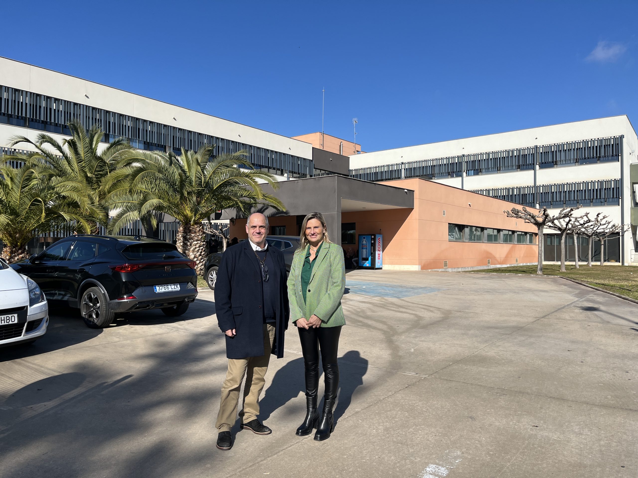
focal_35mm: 26
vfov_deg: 53.1
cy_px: 239
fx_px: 479
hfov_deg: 67.3
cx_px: 319
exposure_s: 1/4484
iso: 50
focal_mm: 5.1
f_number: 1.6
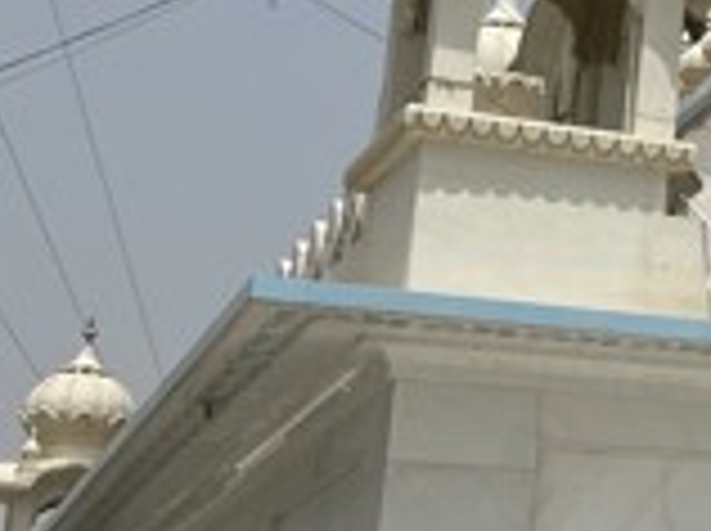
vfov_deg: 12.6
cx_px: 1555
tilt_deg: +14.6
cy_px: 225
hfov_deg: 13.6
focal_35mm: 117
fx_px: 2399
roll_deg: +1.7
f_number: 1.6
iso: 32
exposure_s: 1/7813
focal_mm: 4.2
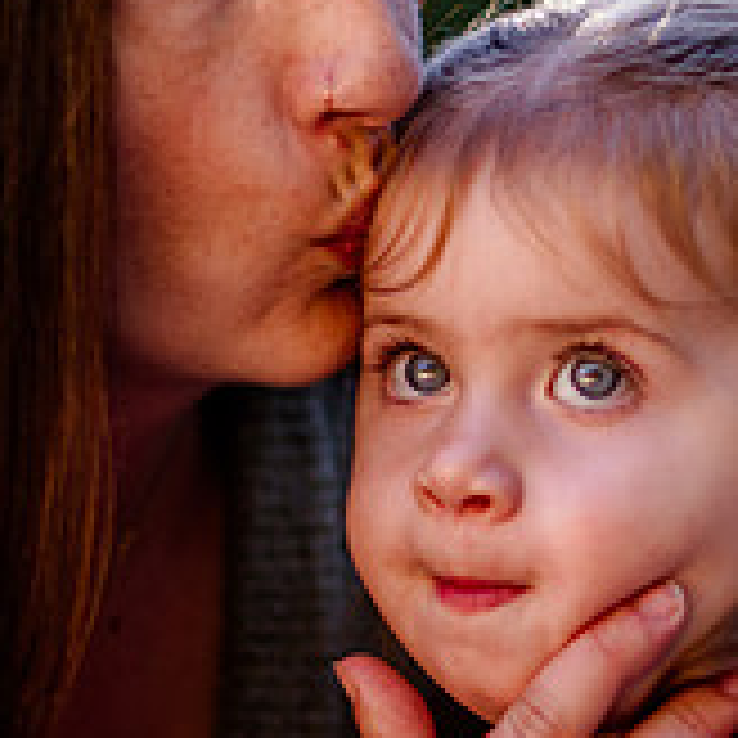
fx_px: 8515
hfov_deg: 5.0
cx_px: 259
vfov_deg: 5.0
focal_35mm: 353
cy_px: 517
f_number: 2
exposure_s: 1/250
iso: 200
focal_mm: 105
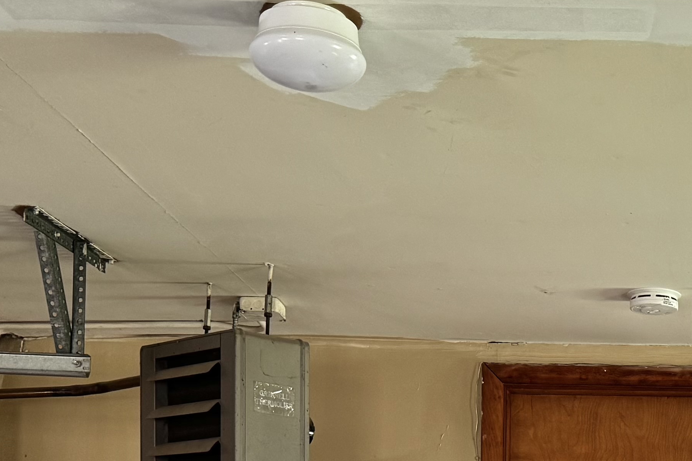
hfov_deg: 24.4
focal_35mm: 79
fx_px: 1518
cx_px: 706
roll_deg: -0.5
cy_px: 668
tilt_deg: +0.3
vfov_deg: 16.0
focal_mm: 6.76
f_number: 1.78
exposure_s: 1/60
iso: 125
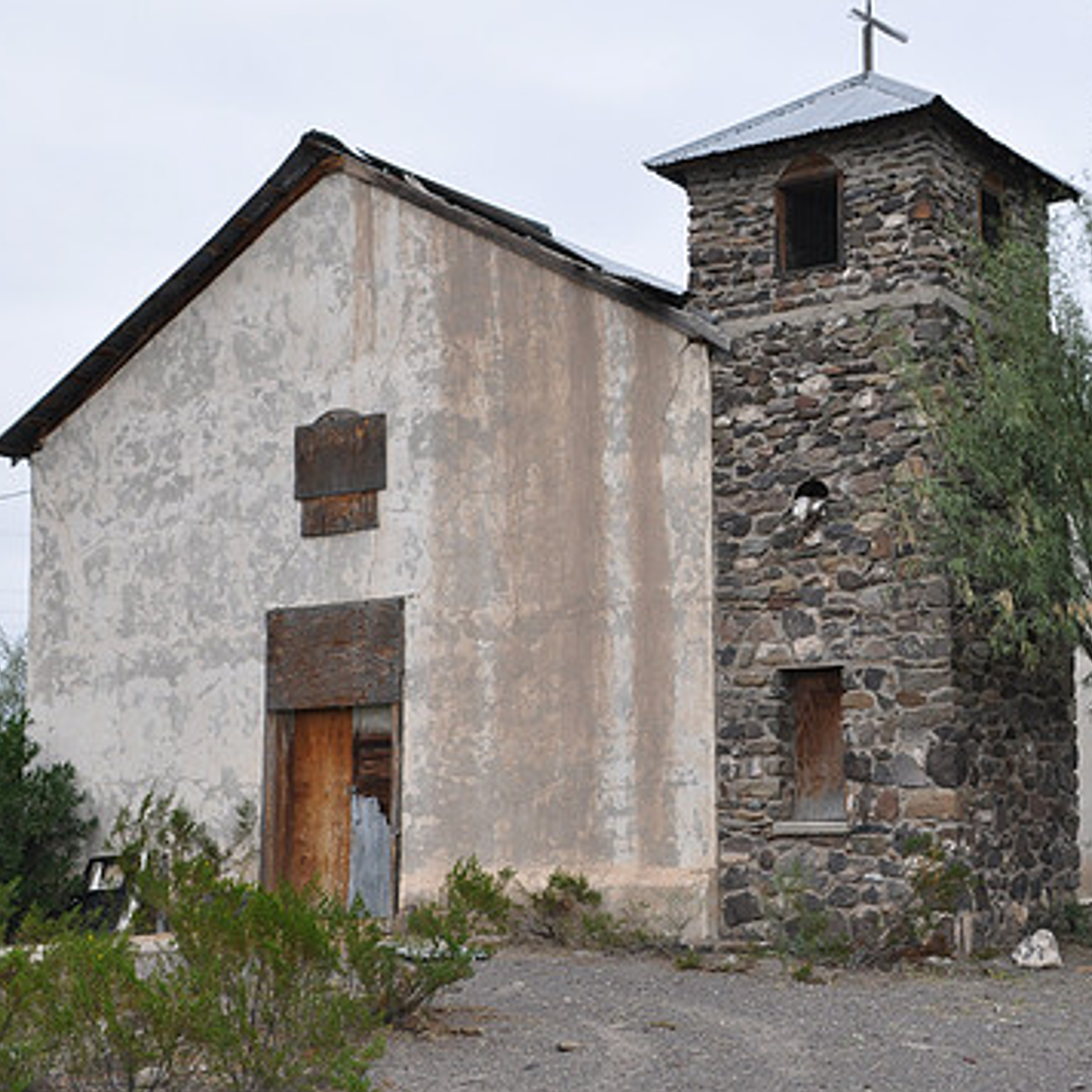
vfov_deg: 31.6
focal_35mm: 54
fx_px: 1927
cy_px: 514
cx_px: 748
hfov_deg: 31.3
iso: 200
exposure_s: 1/50
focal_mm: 26
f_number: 7.1
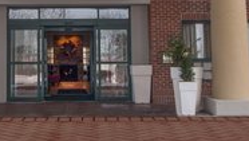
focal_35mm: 72
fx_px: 476
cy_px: -3
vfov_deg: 16.4
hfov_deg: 29.0
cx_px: 68
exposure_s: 1/60
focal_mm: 16
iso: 100
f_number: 7.1
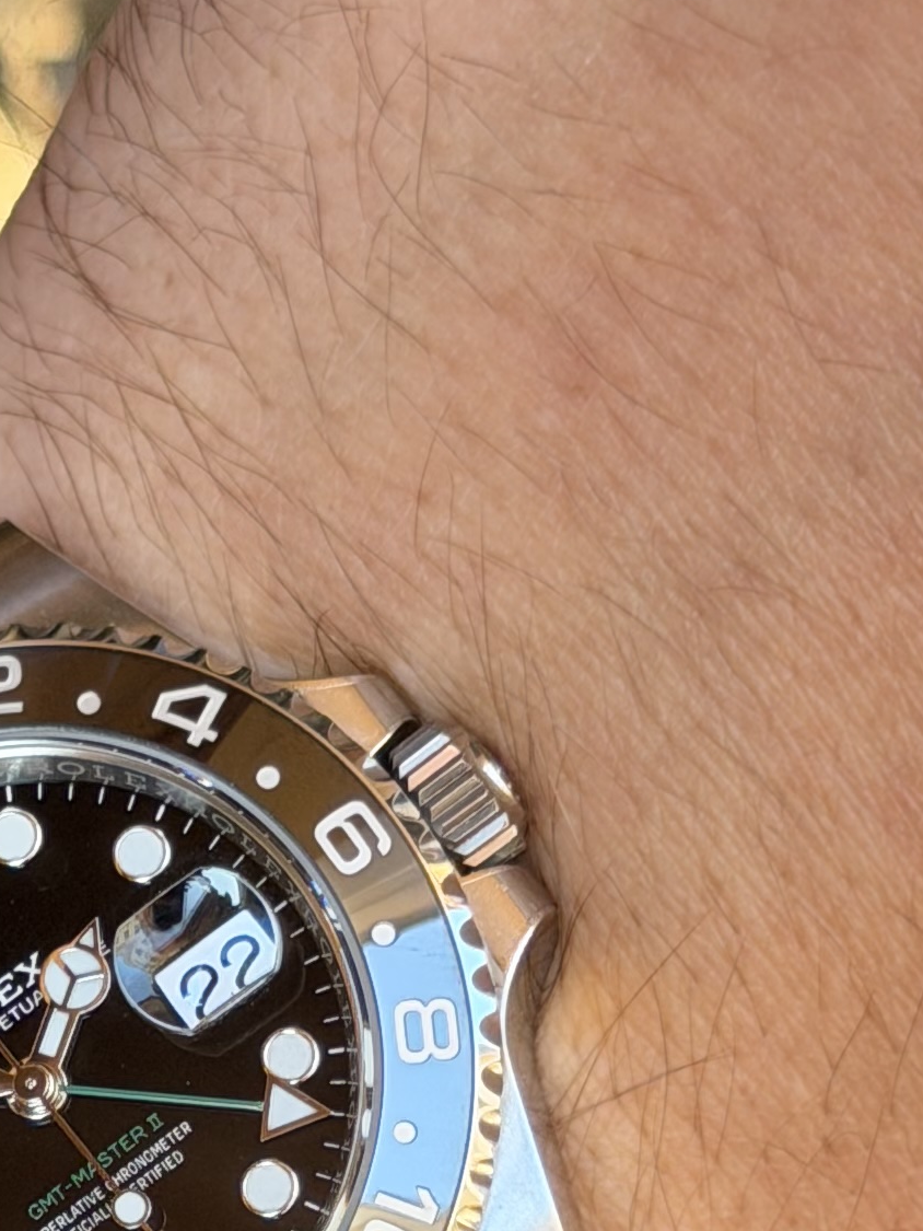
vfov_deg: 11.4
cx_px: 98
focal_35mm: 172
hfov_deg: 8.6
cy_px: 1213
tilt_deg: -44.5
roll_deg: -12.9
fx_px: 6114
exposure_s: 1/89
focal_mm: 6.76
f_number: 1.78
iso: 100
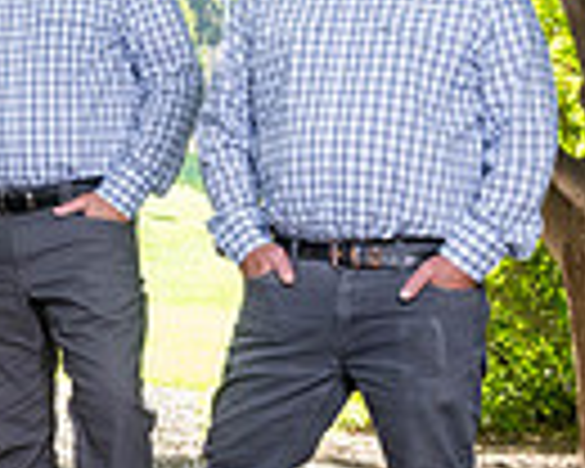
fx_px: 3065
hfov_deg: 10.2
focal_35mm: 177
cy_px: 97
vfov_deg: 8.7
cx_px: -531
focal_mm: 40
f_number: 6.3
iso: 640
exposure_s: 1/200
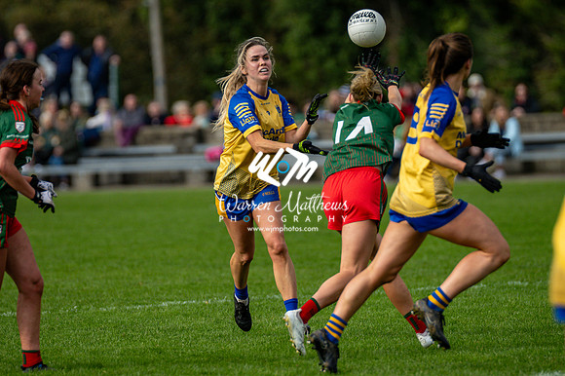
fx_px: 6352
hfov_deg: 5.1
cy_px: 188
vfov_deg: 3.4
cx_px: 282
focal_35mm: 405
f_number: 2.8
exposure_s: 1/5000
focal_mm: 270
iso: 280
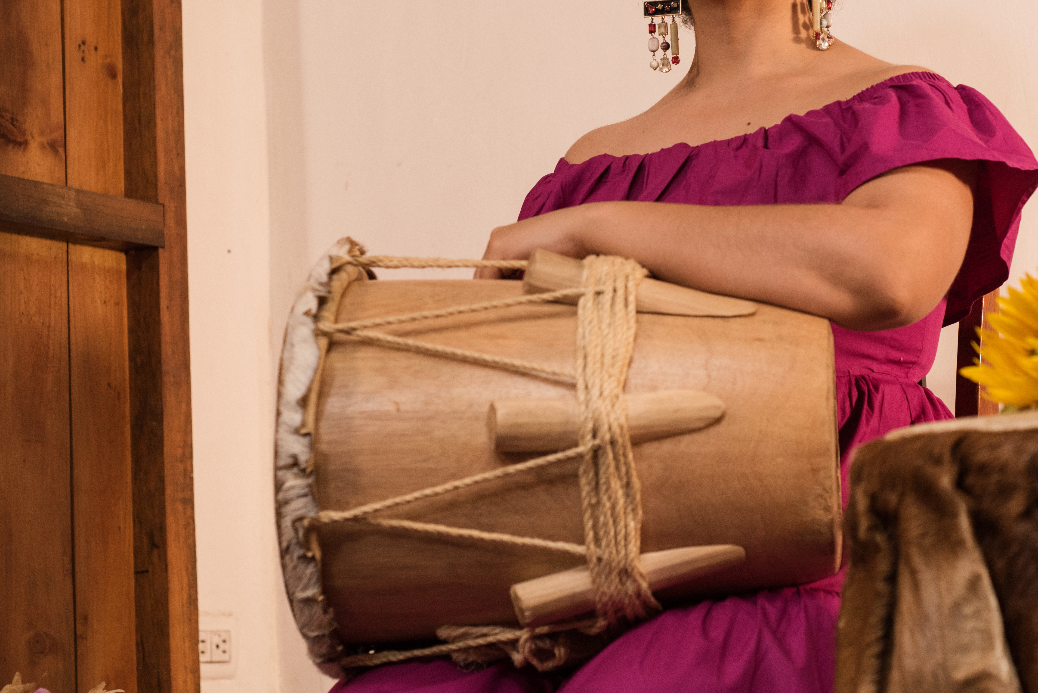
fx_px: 2365
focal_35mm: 82
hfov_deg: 24.7
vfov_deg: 16.6
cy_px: 205
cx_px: 662
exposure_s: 1/100
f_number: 4.5
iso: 800
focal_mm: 50
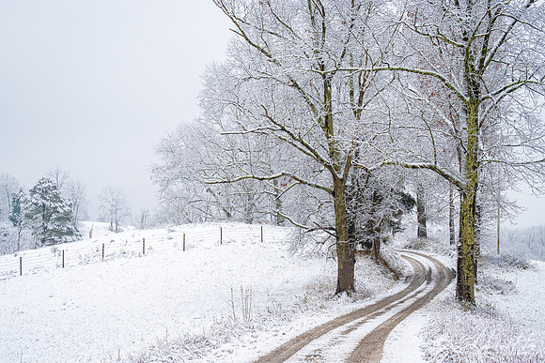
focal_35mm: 75
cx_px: 272
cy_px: 182
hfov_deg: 27.0
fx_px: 1136
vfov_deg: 18.2
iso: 100
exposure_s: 1/50
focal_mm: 50
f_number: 11
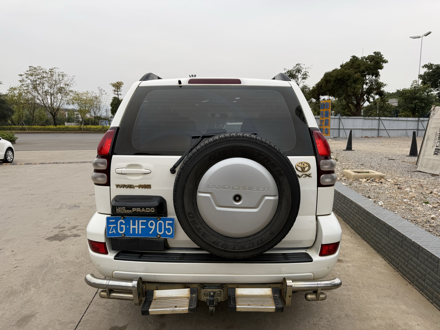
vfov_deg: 56.8
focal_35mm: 24
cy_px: 165
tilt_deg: -7.5
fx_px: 305
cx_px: 220
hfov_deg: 71.6
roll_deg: -0.5
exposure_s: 1/677
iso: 80
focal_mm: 6.76
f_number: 1.78
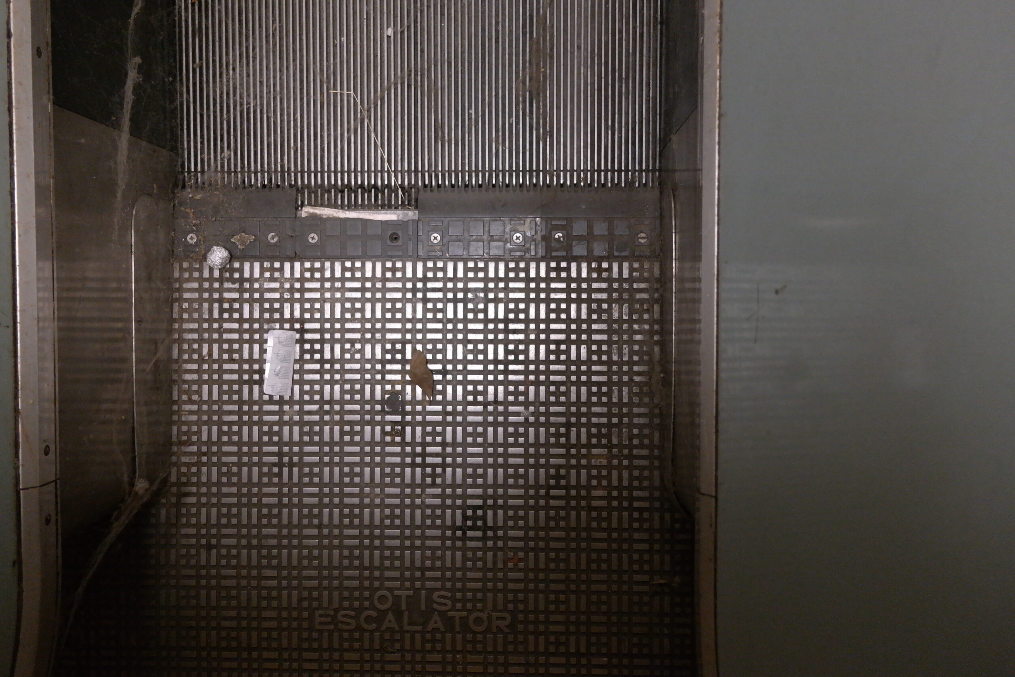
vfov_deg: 43.6
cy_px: 338
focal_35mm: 30
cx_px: 508
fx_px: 846
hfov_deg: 61.9
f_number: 3.5
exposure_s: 1/40
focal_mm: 20
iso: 1600
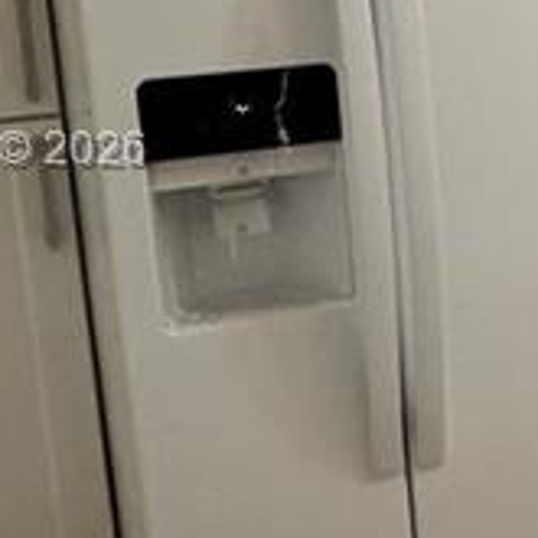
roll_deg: -0.5
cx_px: 1011
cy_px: 153
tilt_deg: -12.8
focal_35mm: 90
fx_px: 1583
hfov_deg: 15.9
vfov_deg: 19.2
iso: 320
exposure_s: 1/60
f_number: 2.2
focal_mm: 2.22
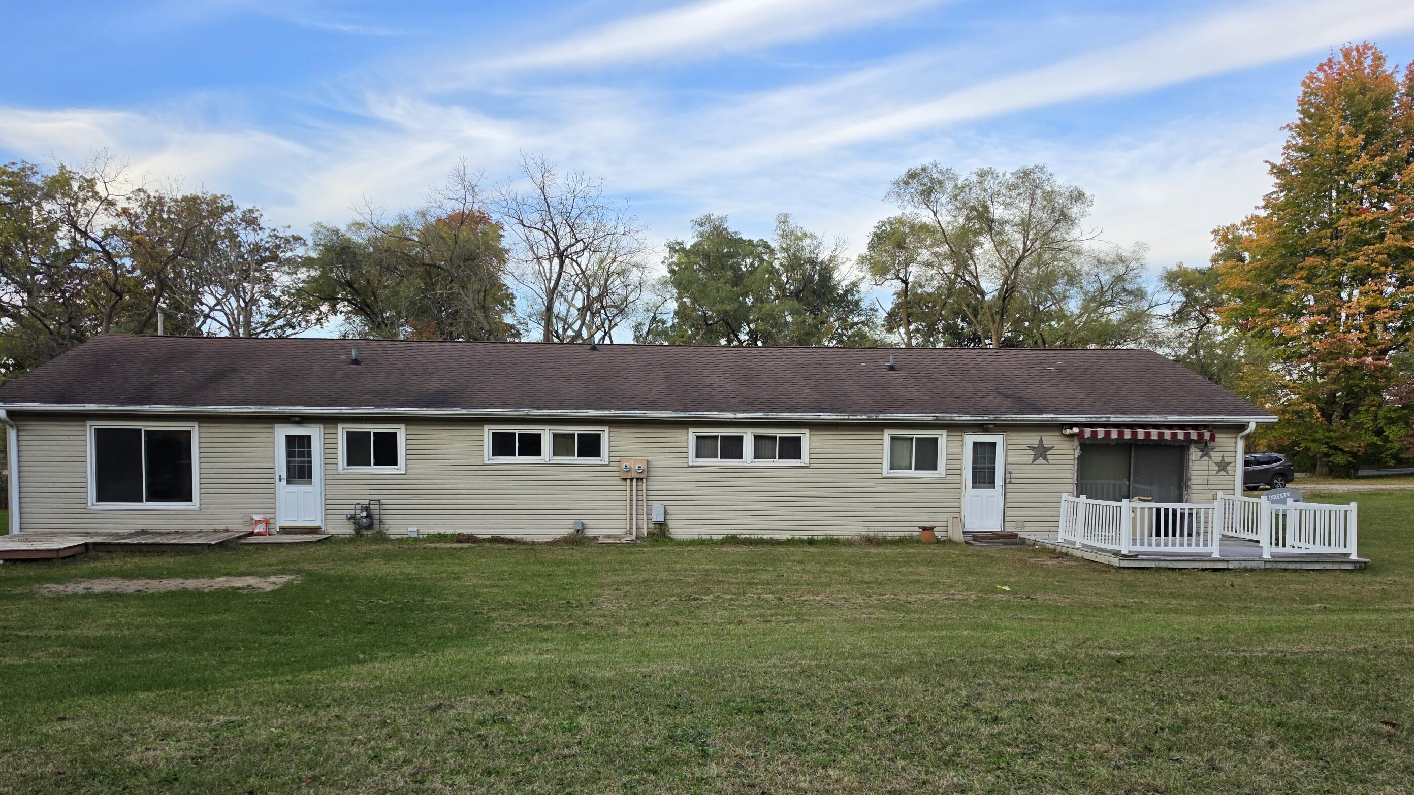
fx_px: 1012
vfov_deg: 42.6
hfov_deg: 69.8
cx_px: 684
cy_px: 485
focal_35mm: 27
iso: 64
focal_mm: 6.5
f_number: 1.4
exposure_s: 1/2105
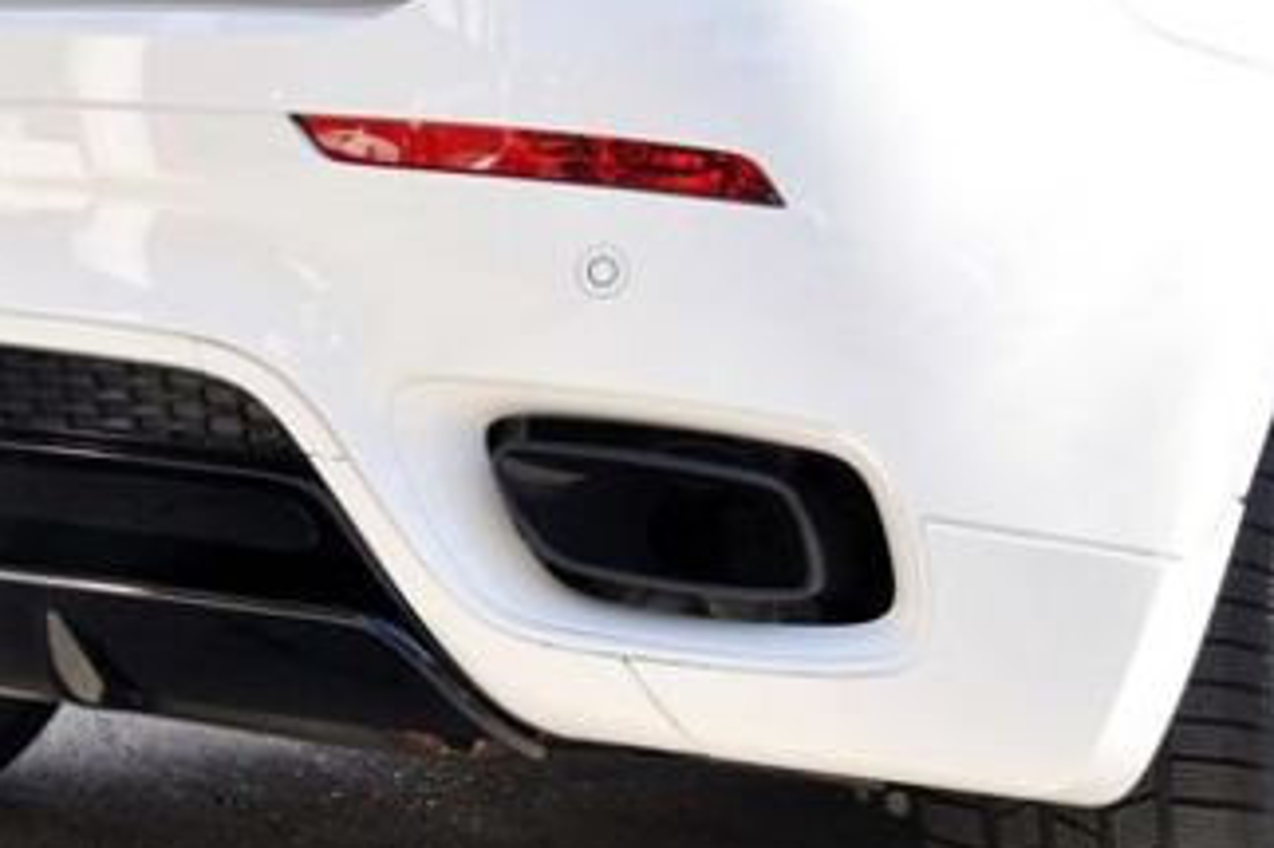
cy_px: 314
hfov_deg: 23.1
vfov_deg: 15.7
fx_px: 3077
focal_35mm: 87
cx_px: 256
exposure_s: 1/125
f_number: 11
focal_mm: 32
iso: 200
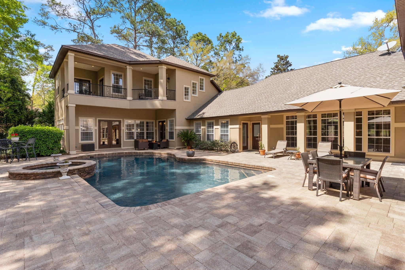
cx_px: 202
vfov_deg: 70.4
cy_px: 135
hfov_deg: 93.3
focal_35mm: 17
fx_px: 191
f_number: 9
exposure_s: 1/10
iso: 100
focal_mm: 17
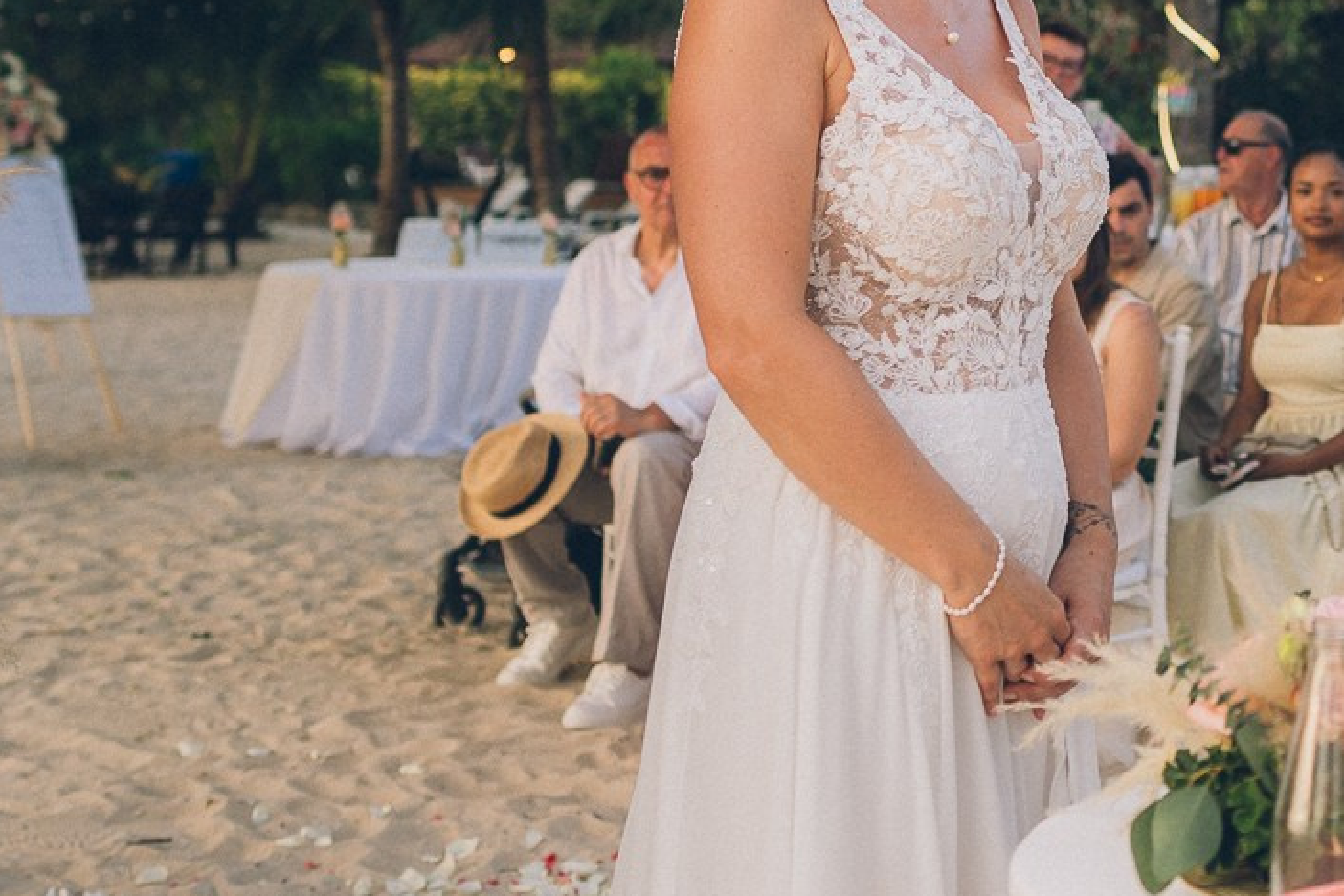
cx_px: 1377
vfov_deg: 18.6
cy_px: -143
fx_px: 2613
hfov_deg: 27.1
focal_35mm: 70
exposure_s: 1/800
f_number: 2.2
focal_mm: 24
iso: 160
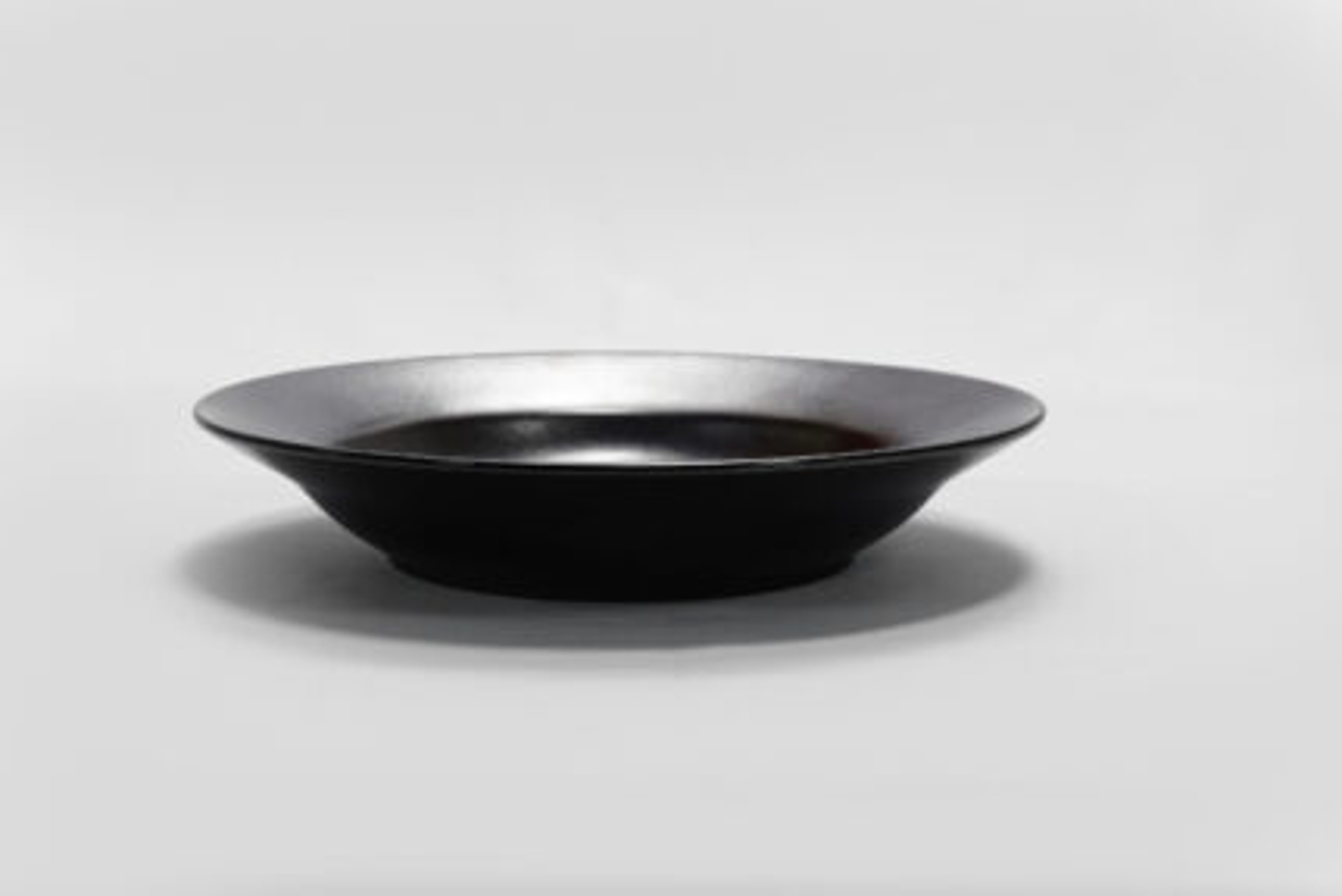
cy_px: 448
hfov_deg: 28.8
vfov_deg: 19.5
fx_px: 2610
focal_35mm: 70
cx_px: 671
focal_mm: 70
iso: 3200
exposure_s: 1/100
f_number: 13
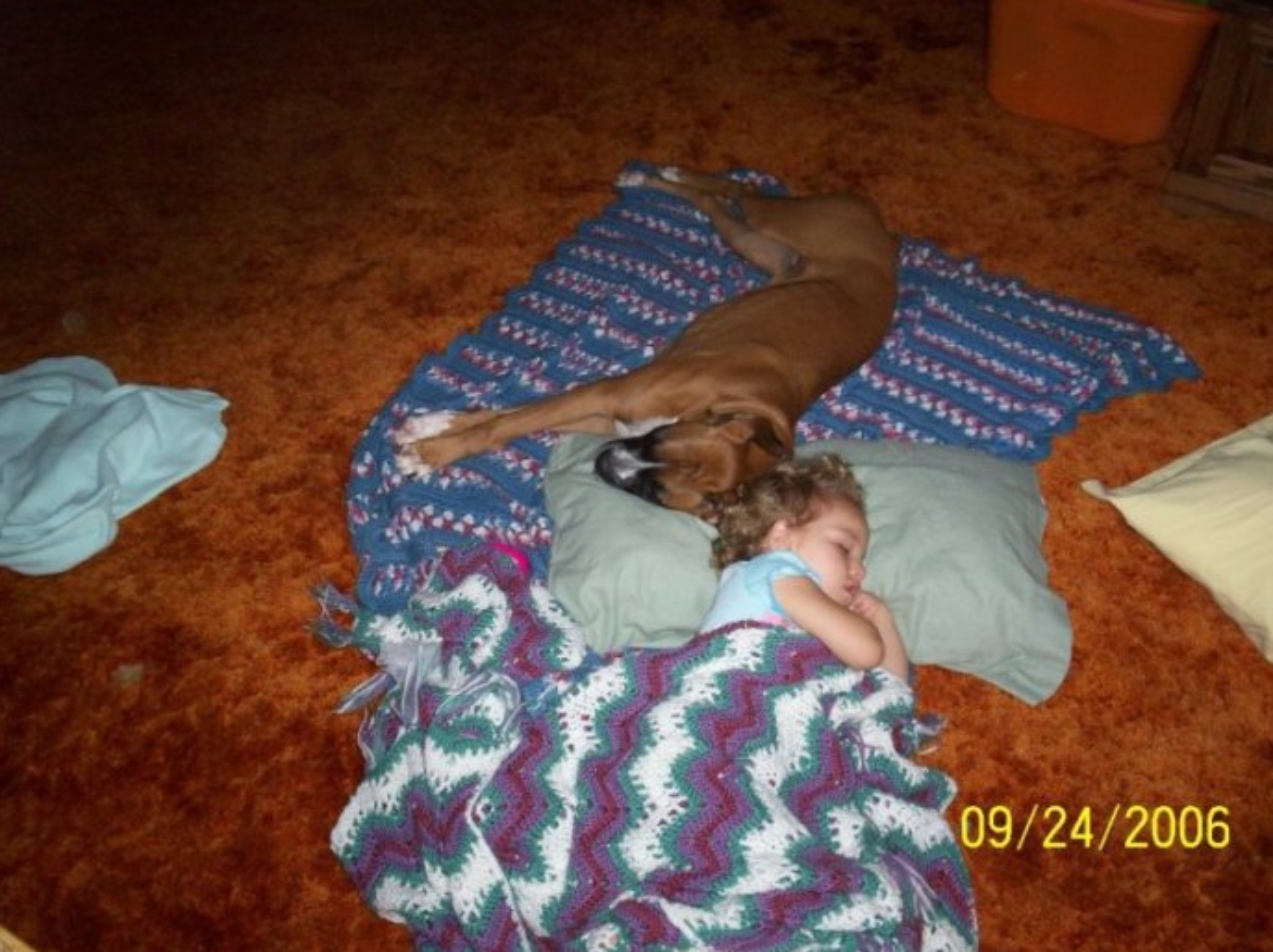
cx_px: 643
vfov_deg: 38.6
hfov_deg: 50.2
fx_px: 1359
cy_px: 469
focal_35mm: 37
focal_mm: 5.9
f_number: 4.5
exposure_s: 1/64
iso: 140
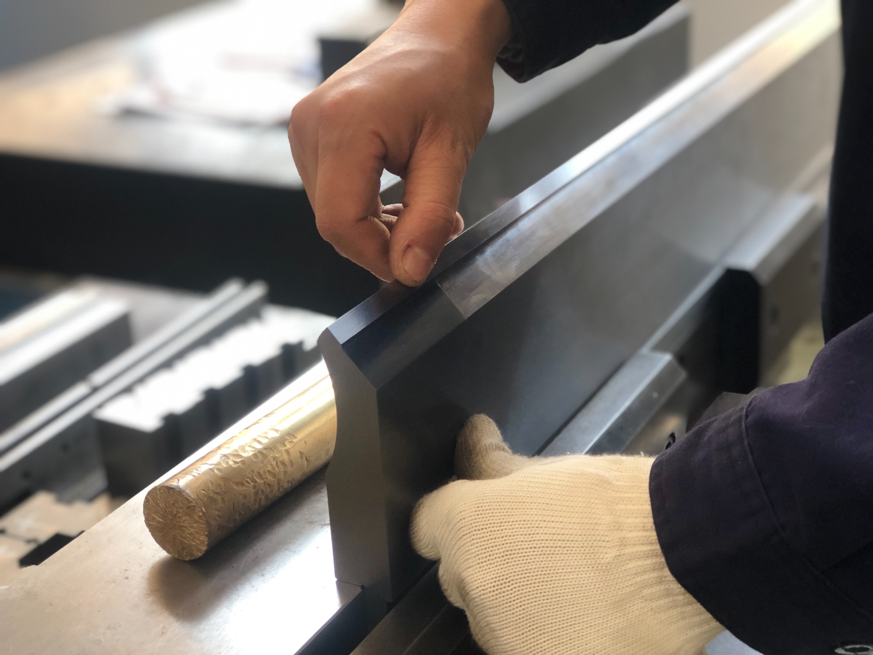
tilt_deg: -24.0
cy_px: 328
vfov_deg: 25.7
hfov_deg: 33.8
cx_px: 436
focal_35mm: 57
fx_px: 1438
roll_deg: +3.1
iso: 50
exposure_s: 1/30
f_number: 2.8
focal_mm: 6.6
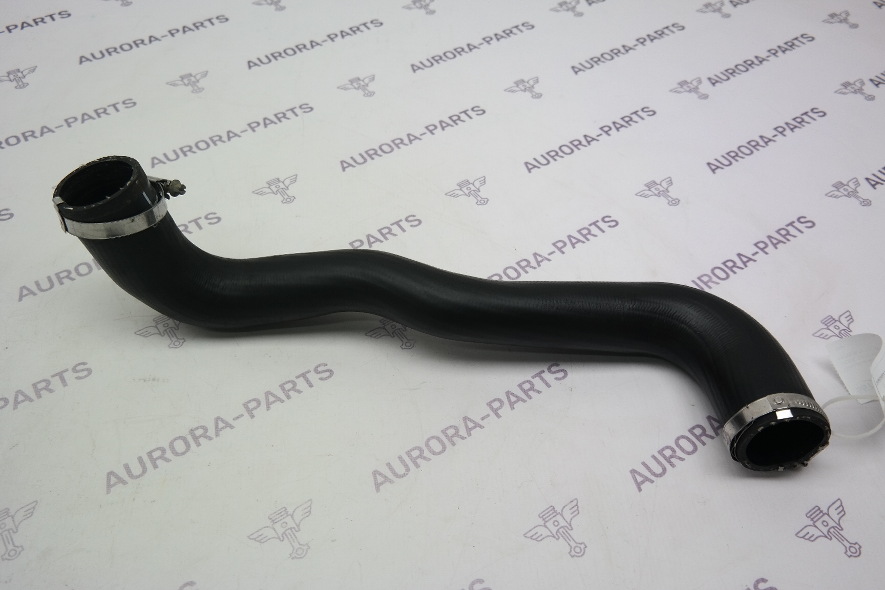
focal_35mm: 29
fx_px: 713
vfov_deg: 45.0
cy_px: 295
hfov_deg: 63.7
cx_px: 442
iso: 100
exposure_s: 1/80
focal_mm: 19
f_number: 3.5
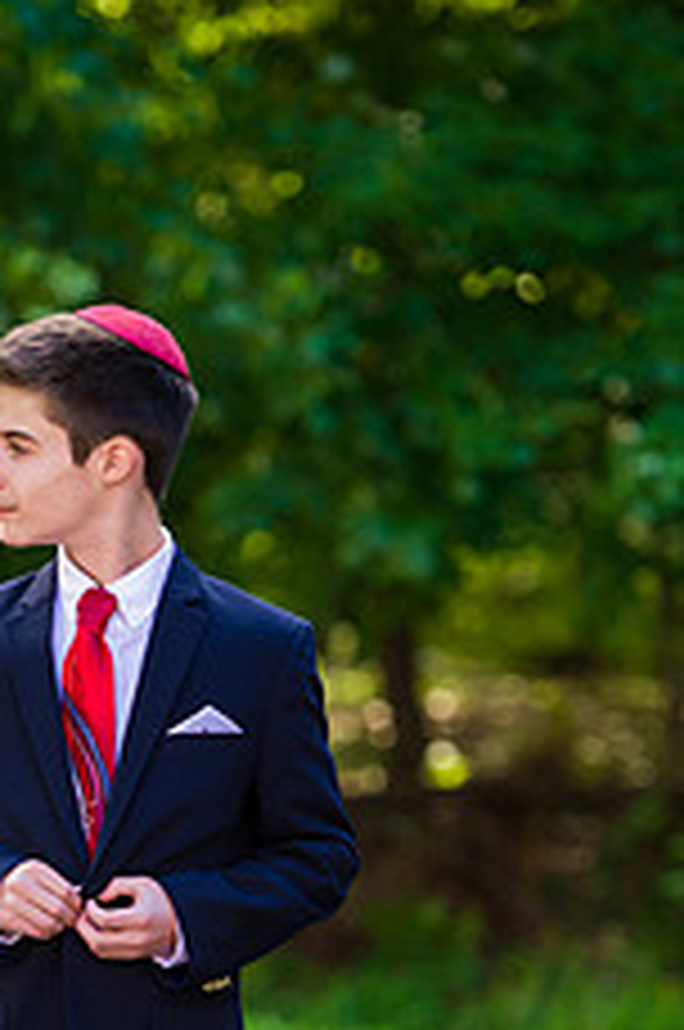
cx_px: 68
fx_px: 7032
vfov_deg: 8.3
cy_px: 972
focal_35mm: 246
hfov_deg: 5.6
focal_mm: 125
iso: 200
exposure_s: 1/200
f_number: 3.2
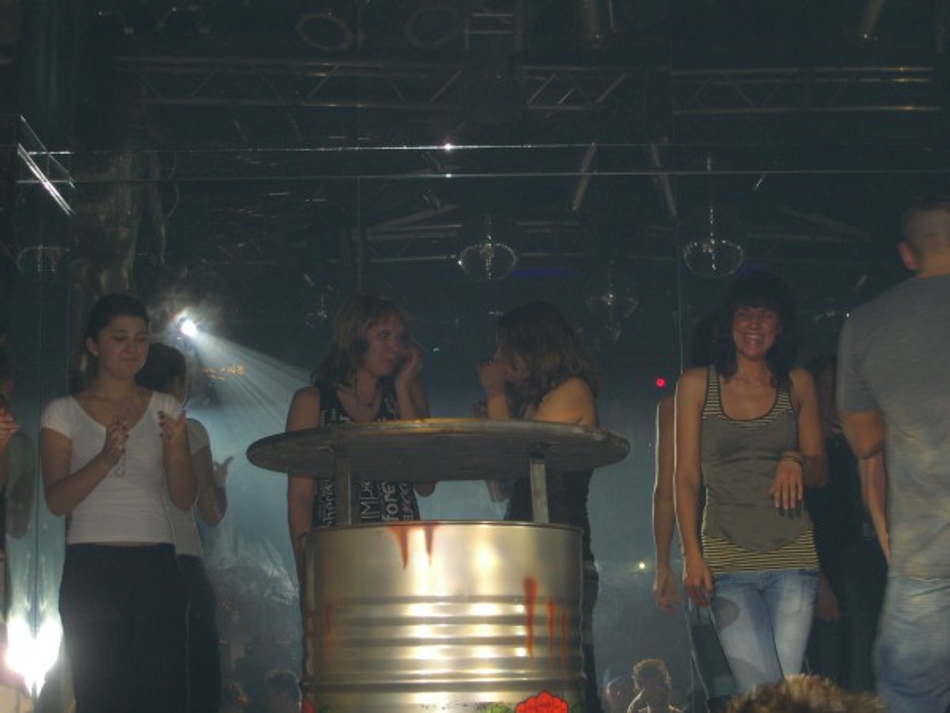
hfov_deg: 28.6
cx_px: 475
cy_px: 356
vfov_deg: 21.6
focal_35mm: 68
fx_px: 1866
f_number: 4
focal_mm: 14.2
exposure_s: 1/60
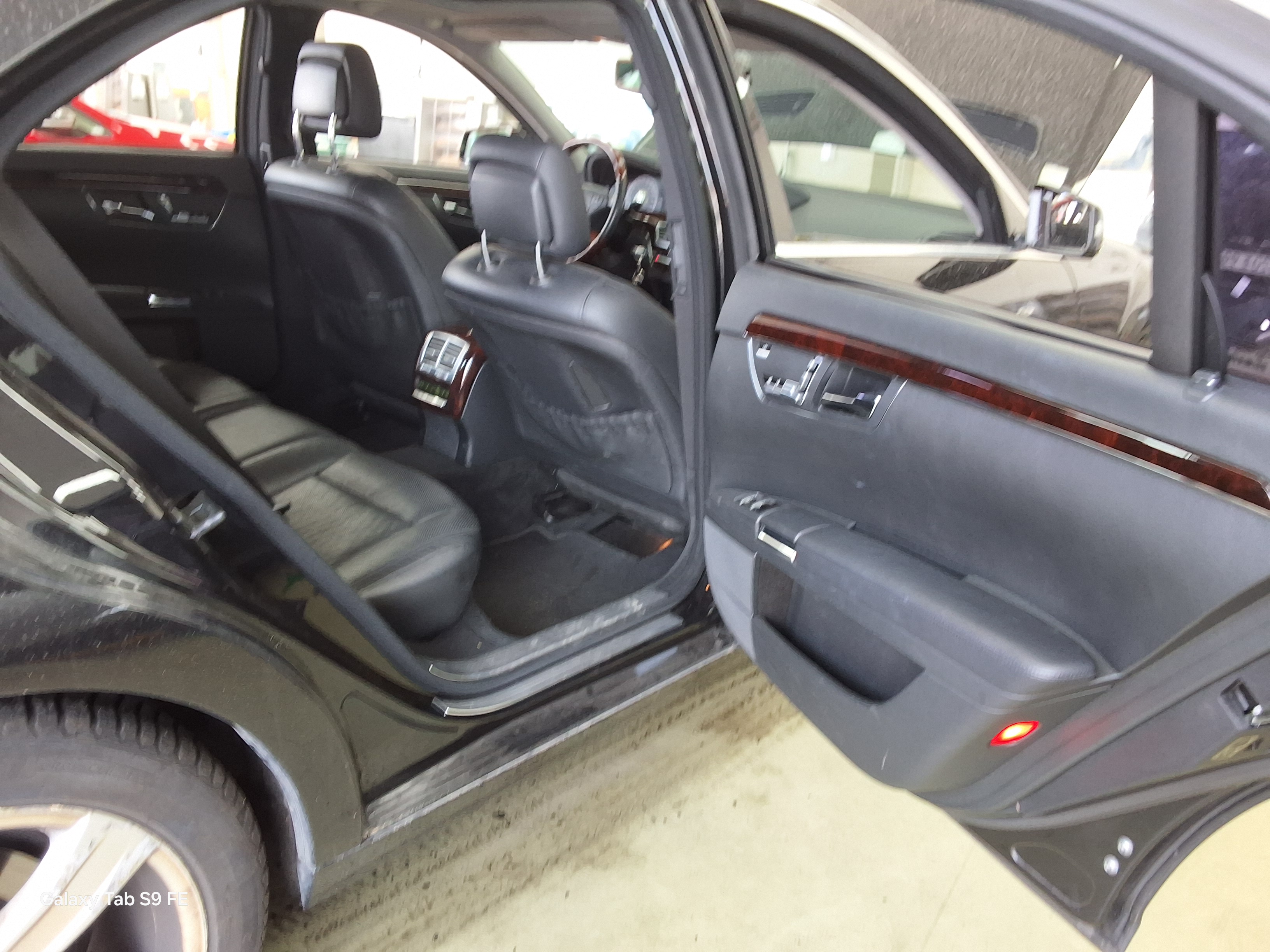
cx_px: 635
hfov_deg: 63.4
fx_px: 1027
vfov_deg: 49.7
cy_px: 476
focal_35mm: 28
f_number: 1.9
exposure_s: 1/40
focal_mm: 2.91
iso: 64
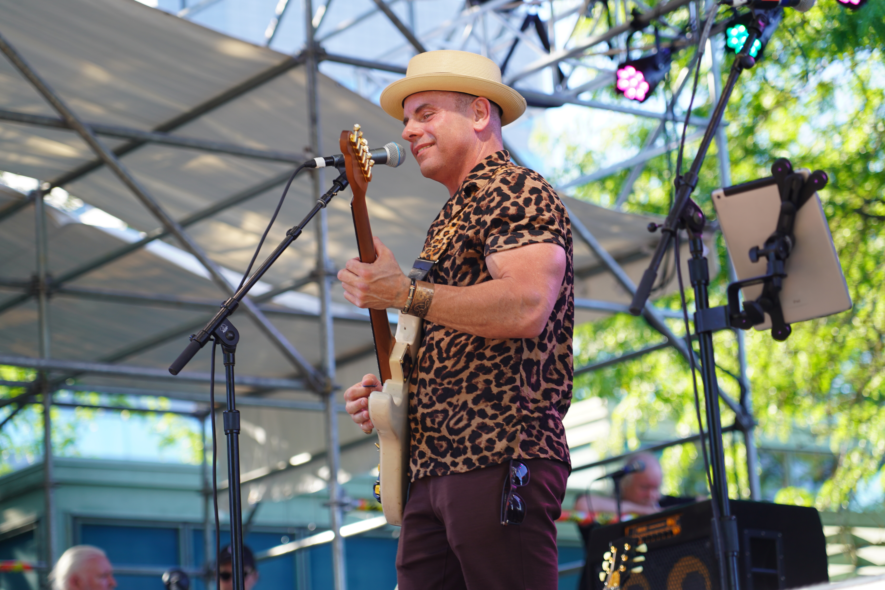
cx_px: 442
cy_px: 295
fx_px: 2581
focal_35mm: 105
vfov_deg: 13.0
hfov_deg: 19.5
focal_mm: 105
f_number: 4
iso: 160
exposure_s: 1/125
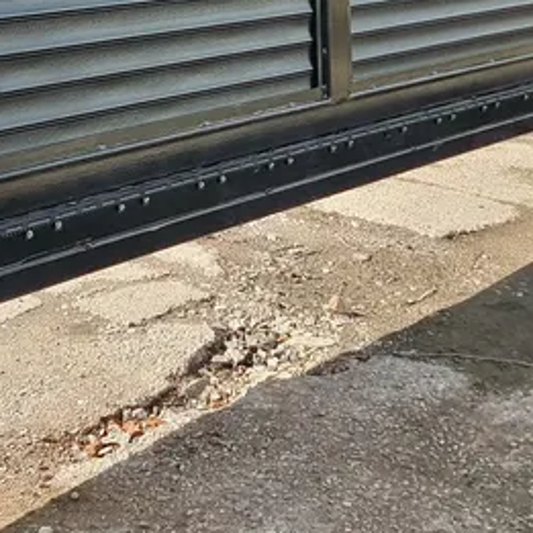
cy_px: -61
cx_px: 159
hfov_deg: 22.1
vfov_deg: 21.0
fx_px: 1359
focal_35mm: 78
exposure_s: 1/604
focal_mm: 6.7
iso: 50
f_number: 1.8
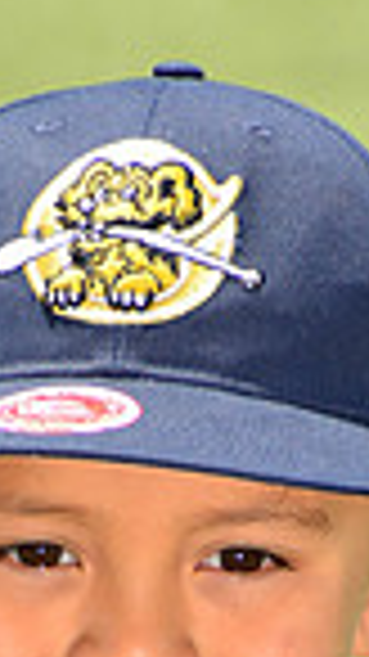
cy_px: 1089
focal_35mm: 830
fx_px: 14454
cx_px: 164
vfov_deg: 2.6
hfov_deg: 1.5
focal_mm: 200
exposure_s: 1/250
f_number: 11
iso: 250
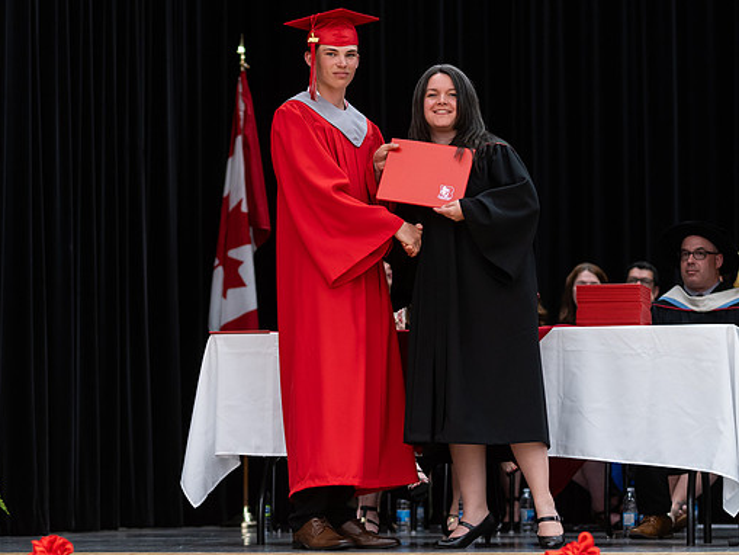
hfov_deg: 15.9
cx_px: 359
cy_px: 341
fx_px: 2648
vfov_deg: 12.0
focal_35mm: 124
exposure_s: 1/200
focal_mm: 85
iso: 1000
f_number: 2.8
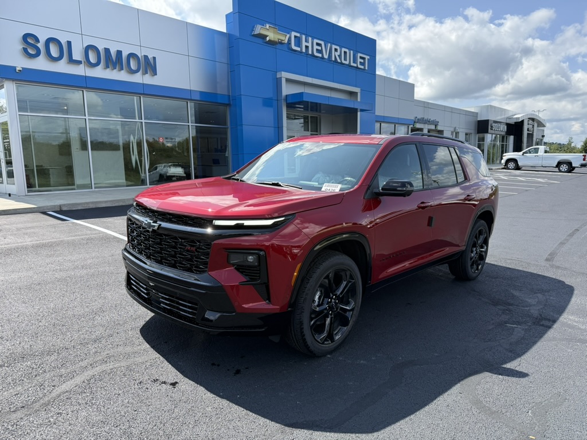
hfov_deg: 71.6
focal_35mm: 24
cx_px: 294
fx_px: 407
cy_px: 220
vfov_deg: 56.8
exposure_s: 1/2801
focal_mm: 6.76
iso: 100
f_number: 1.78
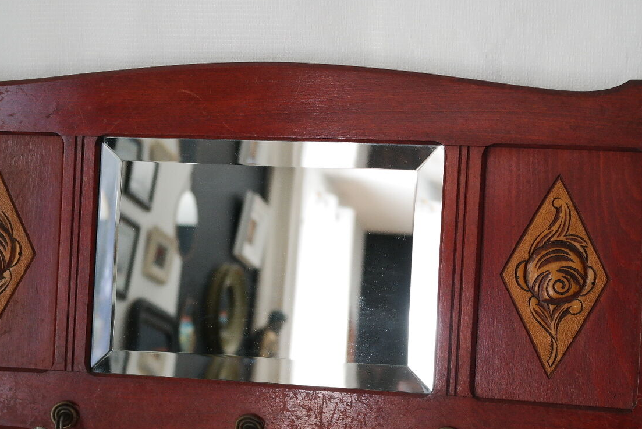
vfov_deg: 16.4
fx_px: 1480
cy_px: 281
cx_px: 291
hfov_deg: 24.5
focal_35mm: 83
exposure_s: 1/30
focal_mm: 35
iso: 800
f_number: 5.6
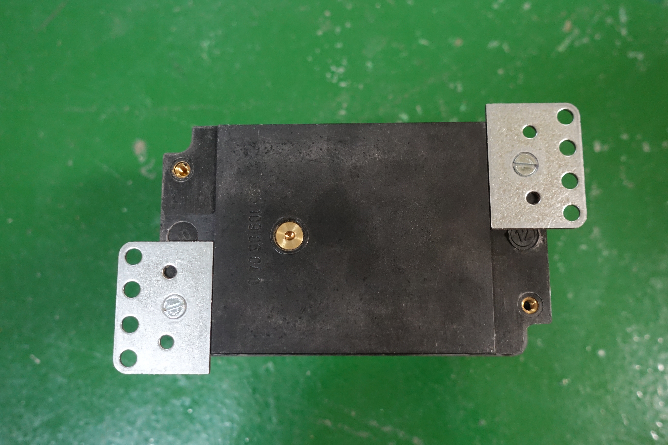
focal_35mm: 34
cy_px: 222
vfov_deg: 38.9
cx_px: 334
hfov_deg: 55.8
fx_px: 631
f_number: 2.8
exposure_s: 1/15
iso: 800
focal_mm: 12.35
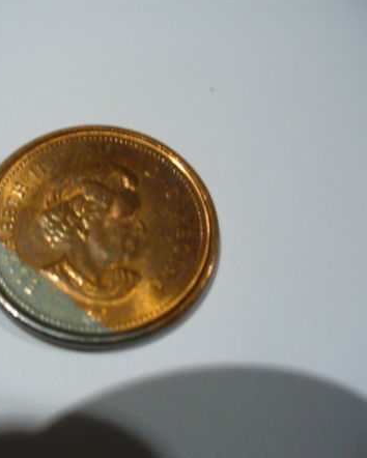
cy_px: 229
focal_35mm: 49
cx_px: 97
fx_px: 665
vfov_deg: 38.0
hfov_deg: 30.4
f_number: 2.8
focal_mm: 6.1
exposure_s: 1/20
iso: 100
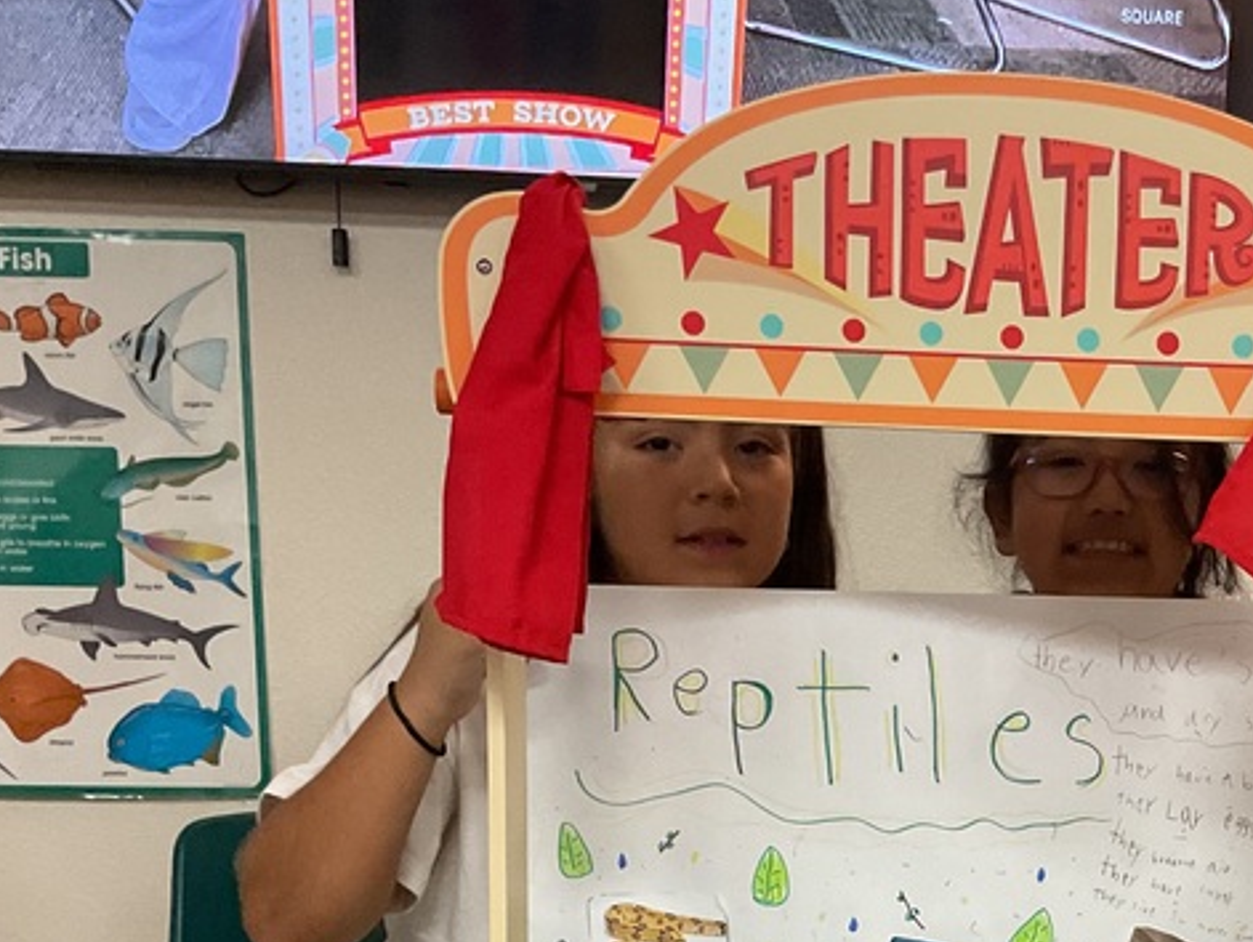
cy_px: 1001
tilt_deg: -12.3
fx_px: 2282
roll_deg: -1.9
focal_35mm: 63
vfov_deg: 22.2
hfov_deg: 29.6
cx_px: 1091
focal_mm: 3
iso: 200
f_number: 1.8
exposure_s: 1/60
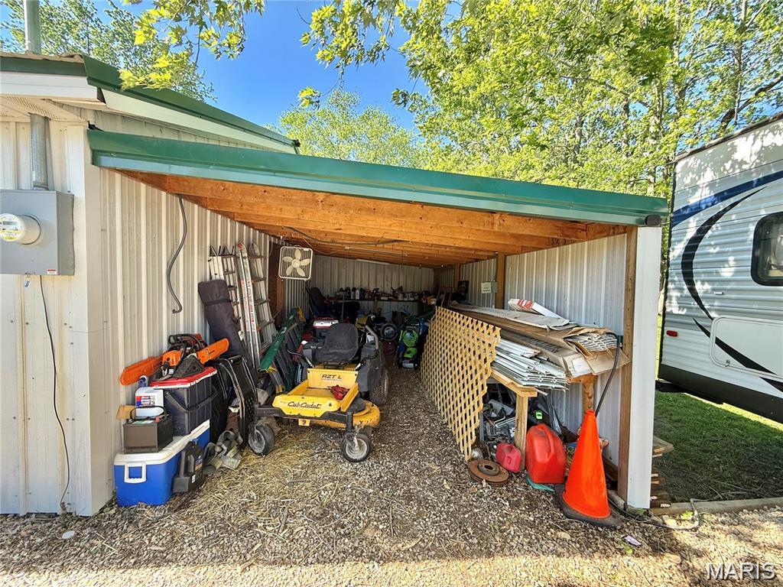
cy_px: 294
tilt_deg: -1.1
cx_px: 392
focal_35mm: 14
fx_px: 317
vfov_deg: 85.7
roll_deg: -1.3
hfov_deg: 102.1
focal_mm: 2.22
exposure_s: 1/99
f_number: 2.2
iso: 50
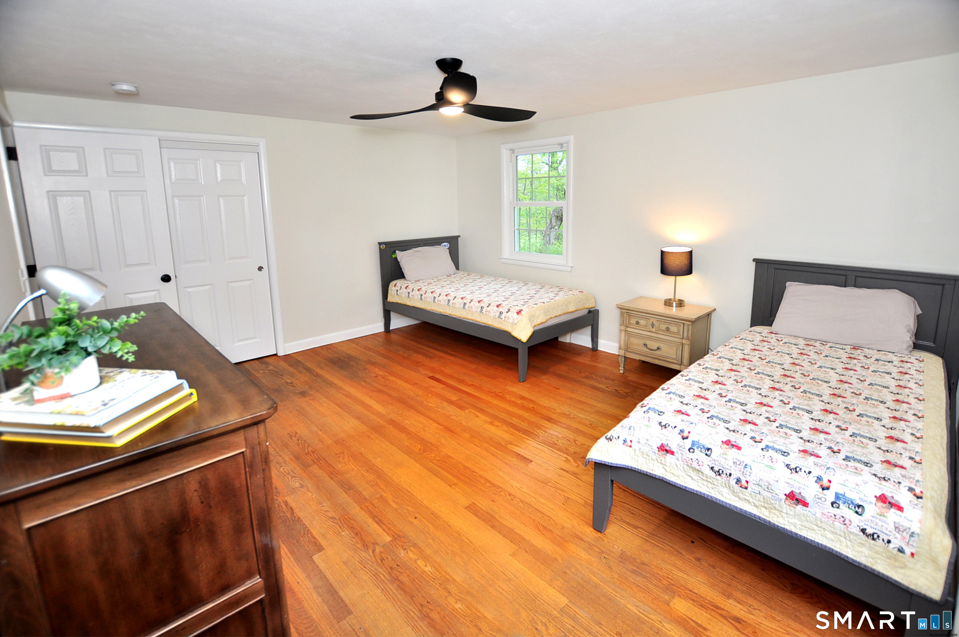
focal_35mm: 15
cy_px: 318
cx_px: 480
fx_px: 399
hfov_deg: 100.5
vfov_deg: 77.2
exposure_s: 1/100
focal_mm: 10
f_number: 3.5
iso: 200
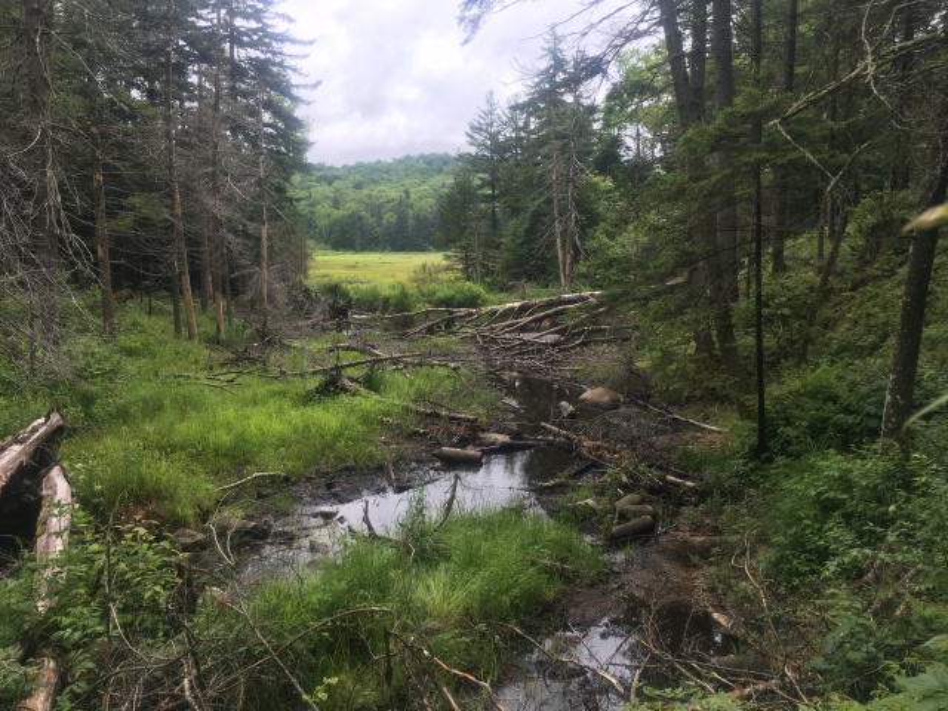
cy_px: 356
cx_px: 474
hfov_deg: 61.7
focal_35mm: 29
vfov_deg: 48.2
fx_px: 794
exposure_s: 1/377
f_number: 2.2
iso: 25
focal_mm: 4.15
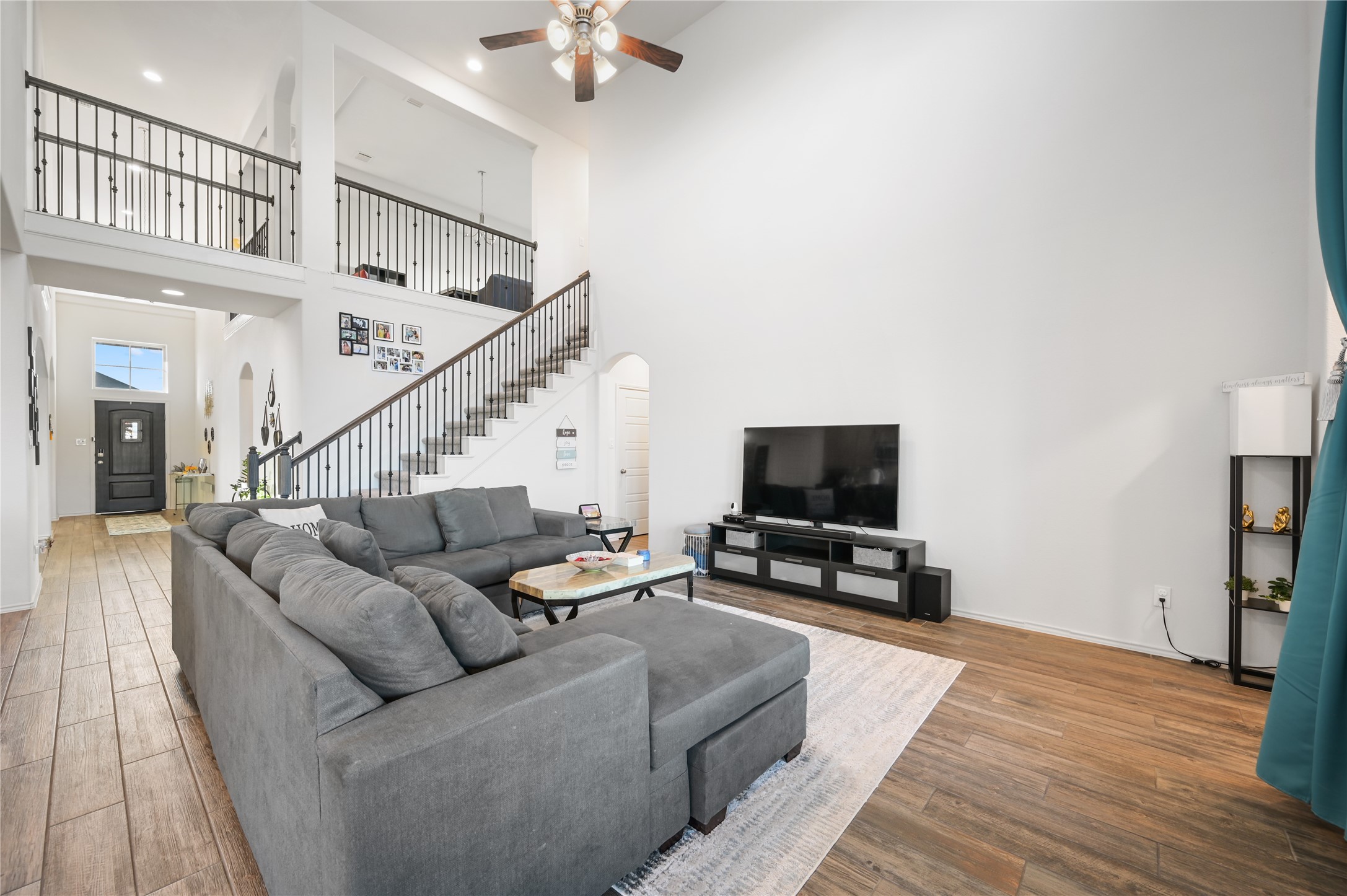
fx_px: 523
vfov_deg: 81.1
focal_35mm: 14
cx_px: 674
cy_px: 448
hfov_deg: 104.3
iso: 100
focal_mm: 14
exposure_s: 1/1.25
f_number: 8
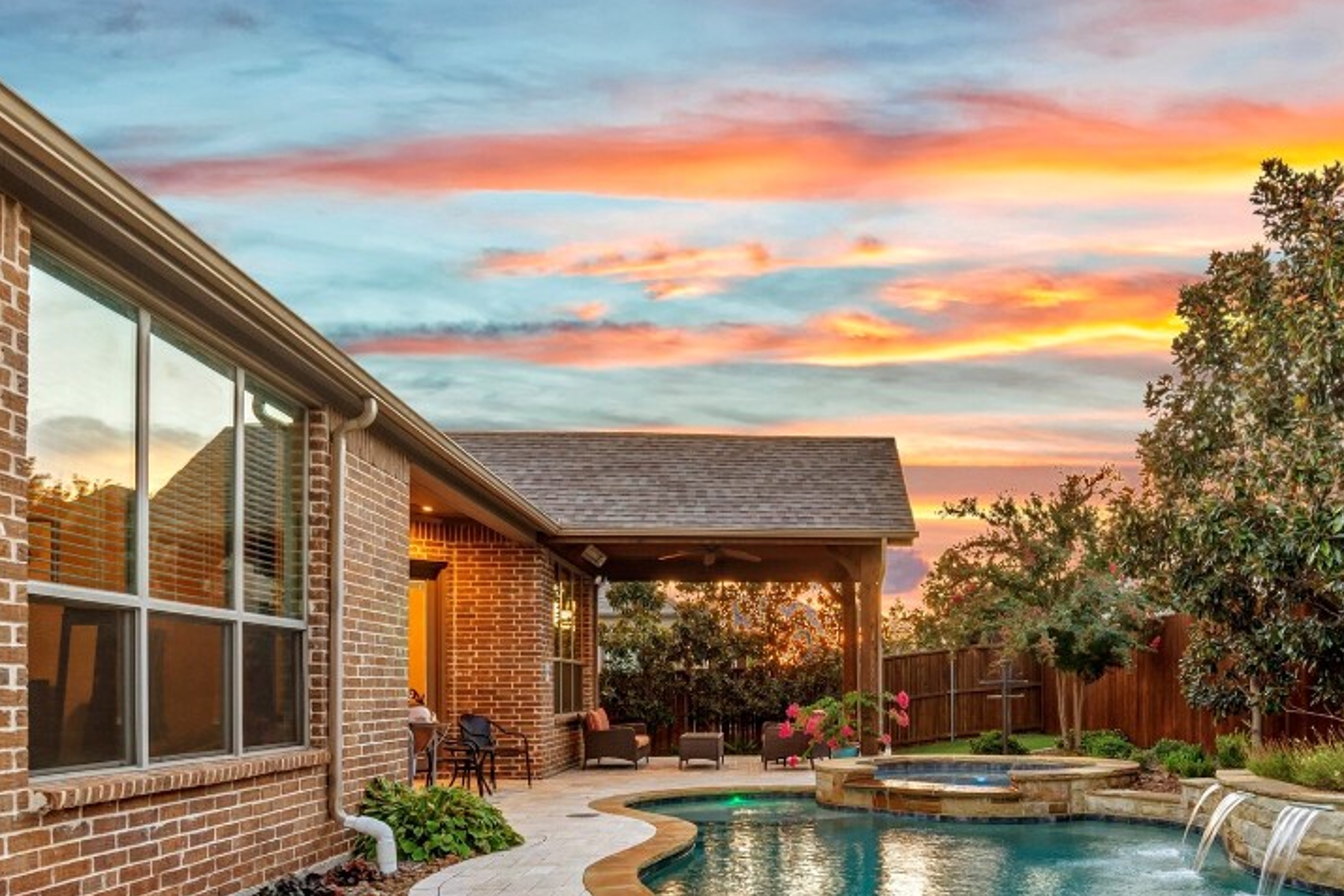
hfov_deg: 62.1
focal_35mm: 29
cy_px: 686
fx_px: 1083
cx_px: 897
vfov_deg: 43.4
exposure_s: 1/25
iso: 800
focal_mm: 18
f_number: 8
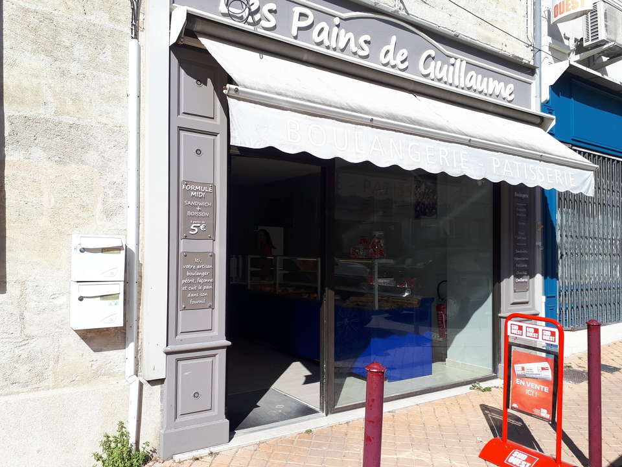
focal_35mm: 27
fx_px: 485
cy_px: 234
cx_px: 311
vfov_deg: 51.4
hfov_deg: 65.3
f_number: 1.9
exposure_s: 1/1277
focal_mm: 3.6
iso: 40
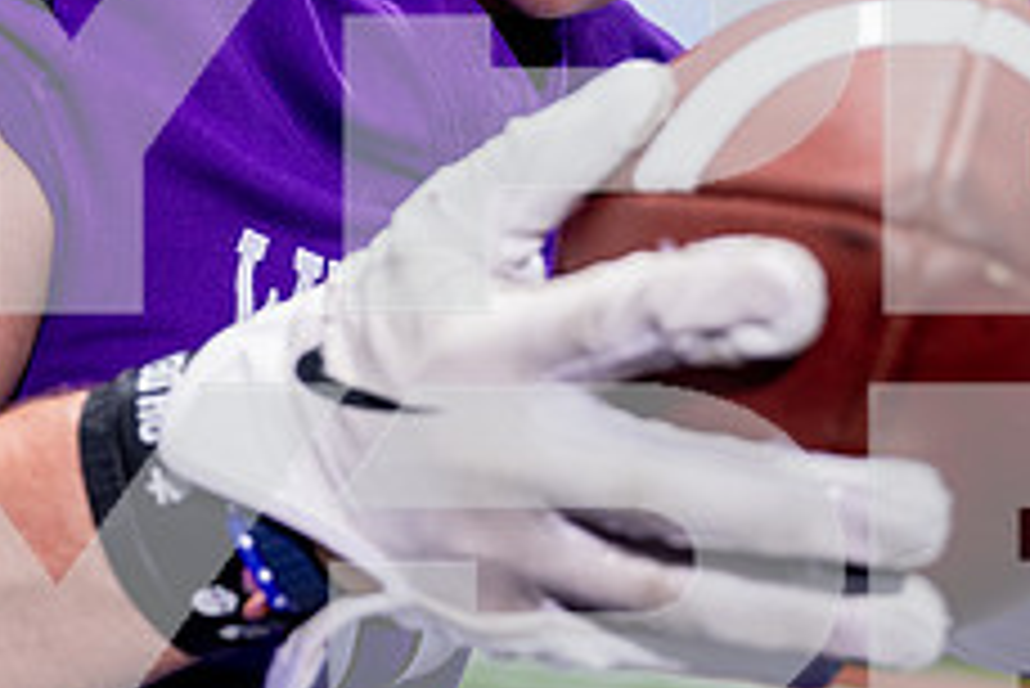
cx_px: 256
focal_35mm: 120
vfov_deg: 11.4
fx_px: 3435
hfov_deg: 17.0
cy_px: 79
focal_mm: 44
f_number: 4
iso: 100
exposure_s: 1/1250
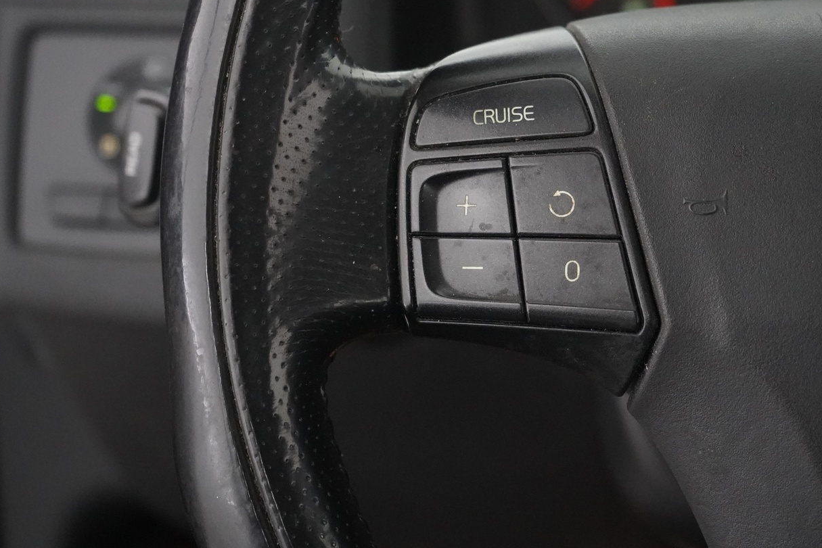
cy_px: 210
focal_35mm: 80
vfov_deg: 17.0
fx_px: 1827
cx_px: 516
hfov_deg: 25.3
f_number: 5
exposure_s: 1/60
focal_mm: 60
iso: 12800
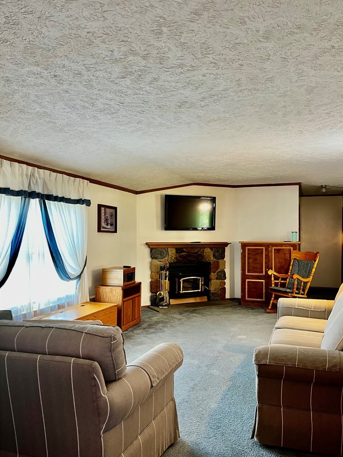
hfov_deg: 49.7
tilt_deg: -2.4
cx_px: 184
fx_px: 370
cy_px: 238
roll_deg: -0.1
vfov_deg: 63.4
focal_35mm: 28
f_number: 1.6
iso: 200
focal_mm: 5.1
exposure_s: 1/60
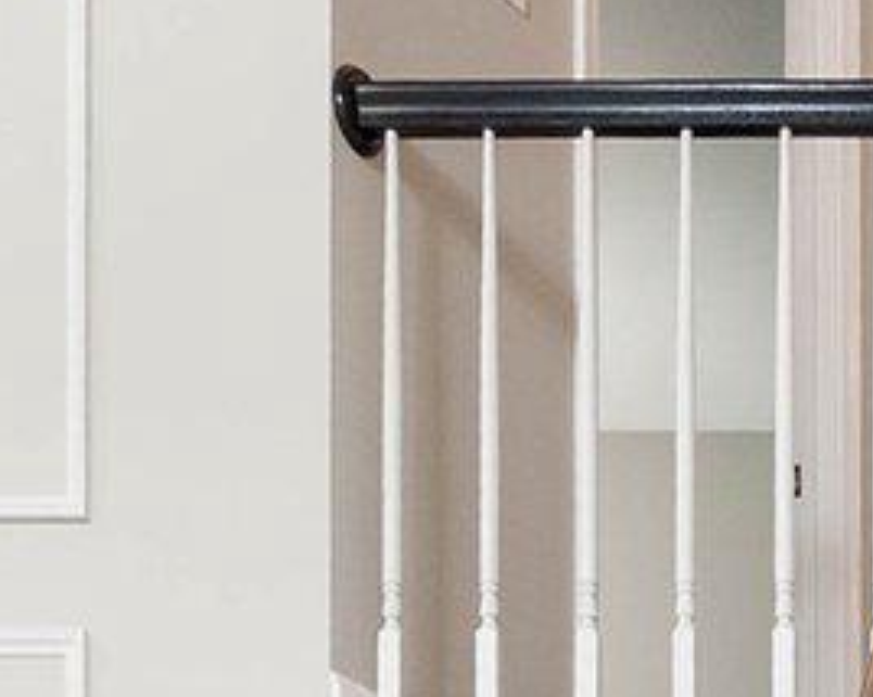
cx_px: 1577
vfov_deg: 12.9
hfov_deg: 14.6
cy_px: 959
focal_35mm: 115
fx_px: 2969
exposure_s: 1/100
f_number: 8
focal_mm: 16
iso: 640
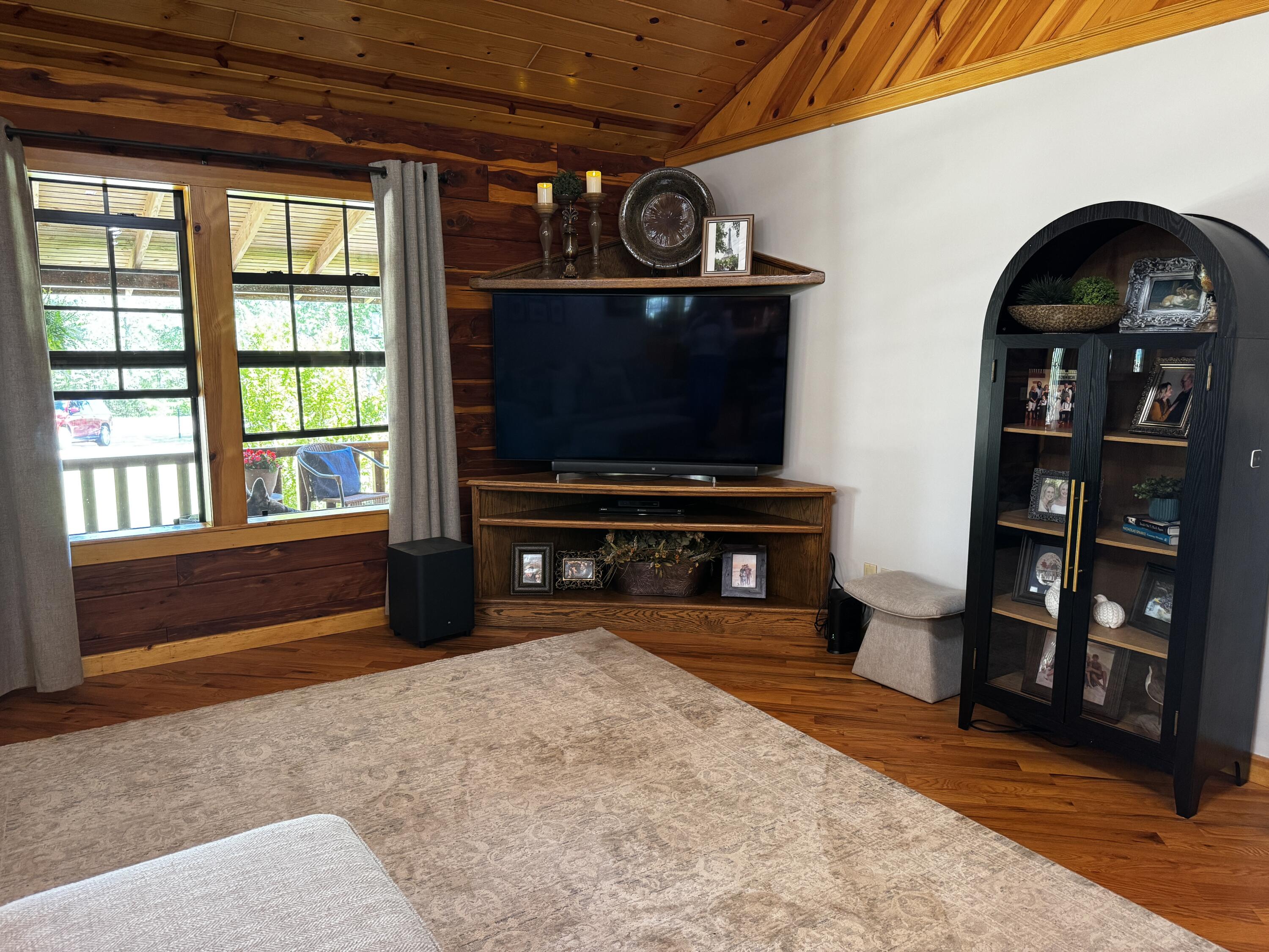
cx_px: 634
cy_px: 476
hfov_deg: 71.6
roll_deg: -0.4
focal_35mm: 24
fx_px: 880
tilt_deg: -9.6
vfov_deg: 56.8
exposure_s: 1/60
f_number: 1.78
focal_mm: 6.76
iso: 400
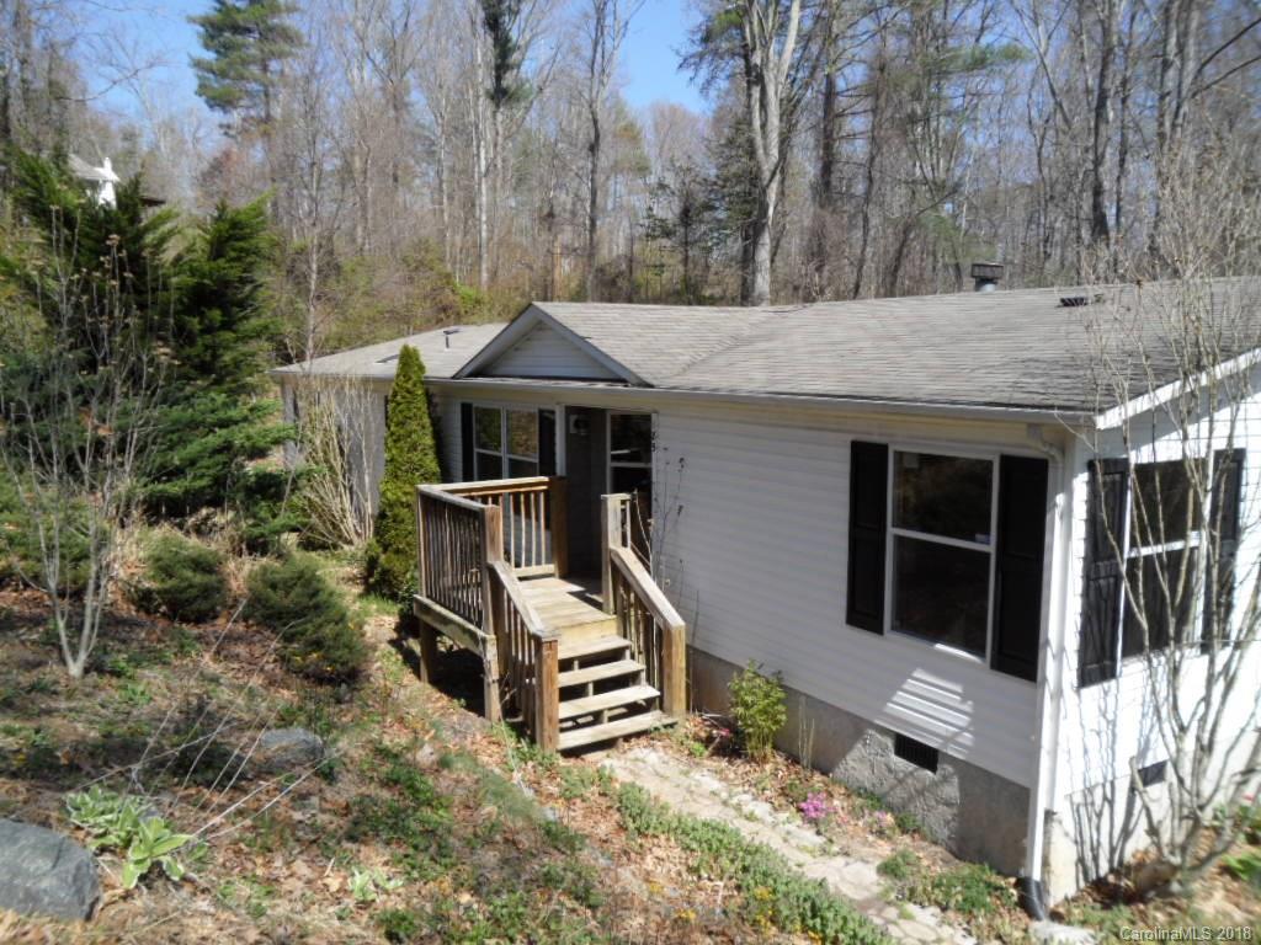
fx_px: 984
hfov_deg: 65.3
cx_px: 630
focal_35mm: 27
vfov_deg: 51.4
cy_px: 472
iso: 80
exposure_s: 1/500
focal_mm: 4.9
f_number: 3.5
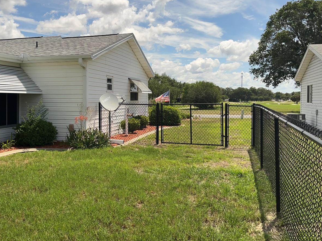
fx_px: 325
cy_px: 105
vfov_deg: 40.6
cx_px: 110
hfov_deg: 51.7
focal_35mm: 35
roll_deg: -0.3
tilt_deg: -1.4
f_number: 1.6
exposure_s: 1/5848
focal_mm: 5.1
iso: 32
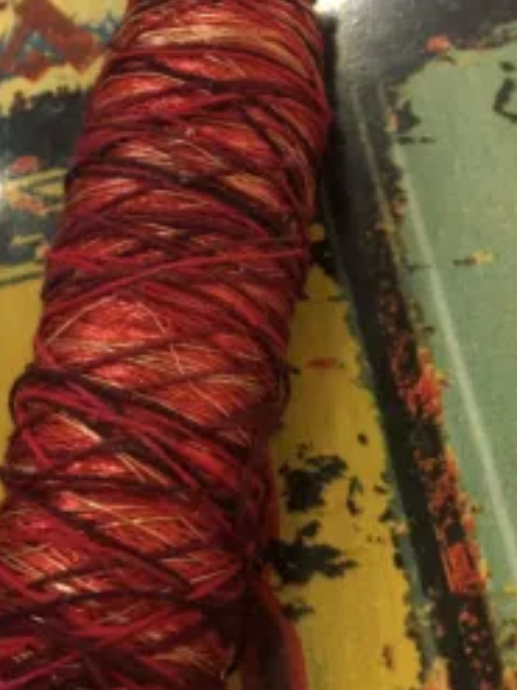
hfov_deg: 30.8
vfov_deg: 40.1
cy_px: 246
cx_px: 207
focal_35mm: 47
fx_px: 937
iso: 200
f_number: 2.2
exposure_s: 1/17
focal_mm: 4.15
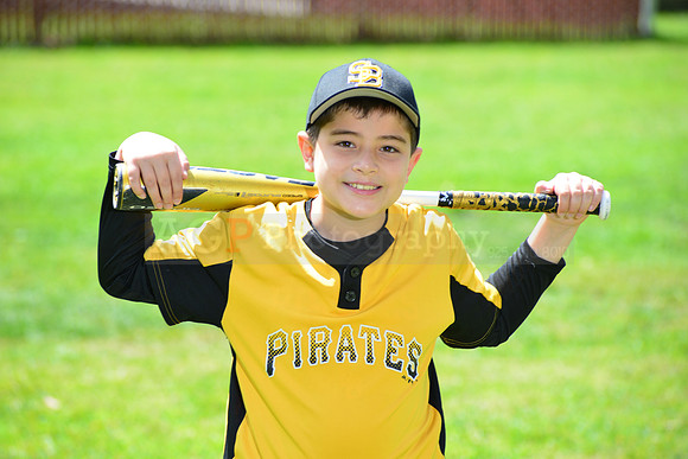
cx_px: 344
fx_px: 3823
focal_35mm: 200
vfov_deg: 6.9
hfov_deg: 10.3
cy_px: 230
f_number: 8
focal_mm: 200
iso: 200
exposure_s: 1/200
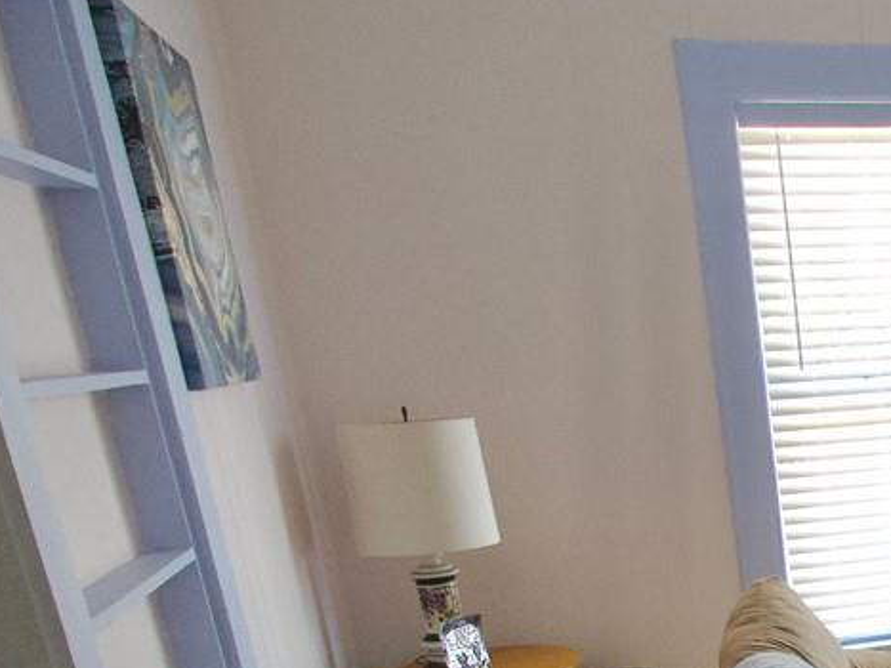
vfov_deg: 27.4
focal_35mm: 48
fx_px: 1235
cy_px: 758
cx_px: 1088
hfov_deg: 32.3
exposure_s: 1/60
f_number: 4
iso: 1000
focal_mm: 7
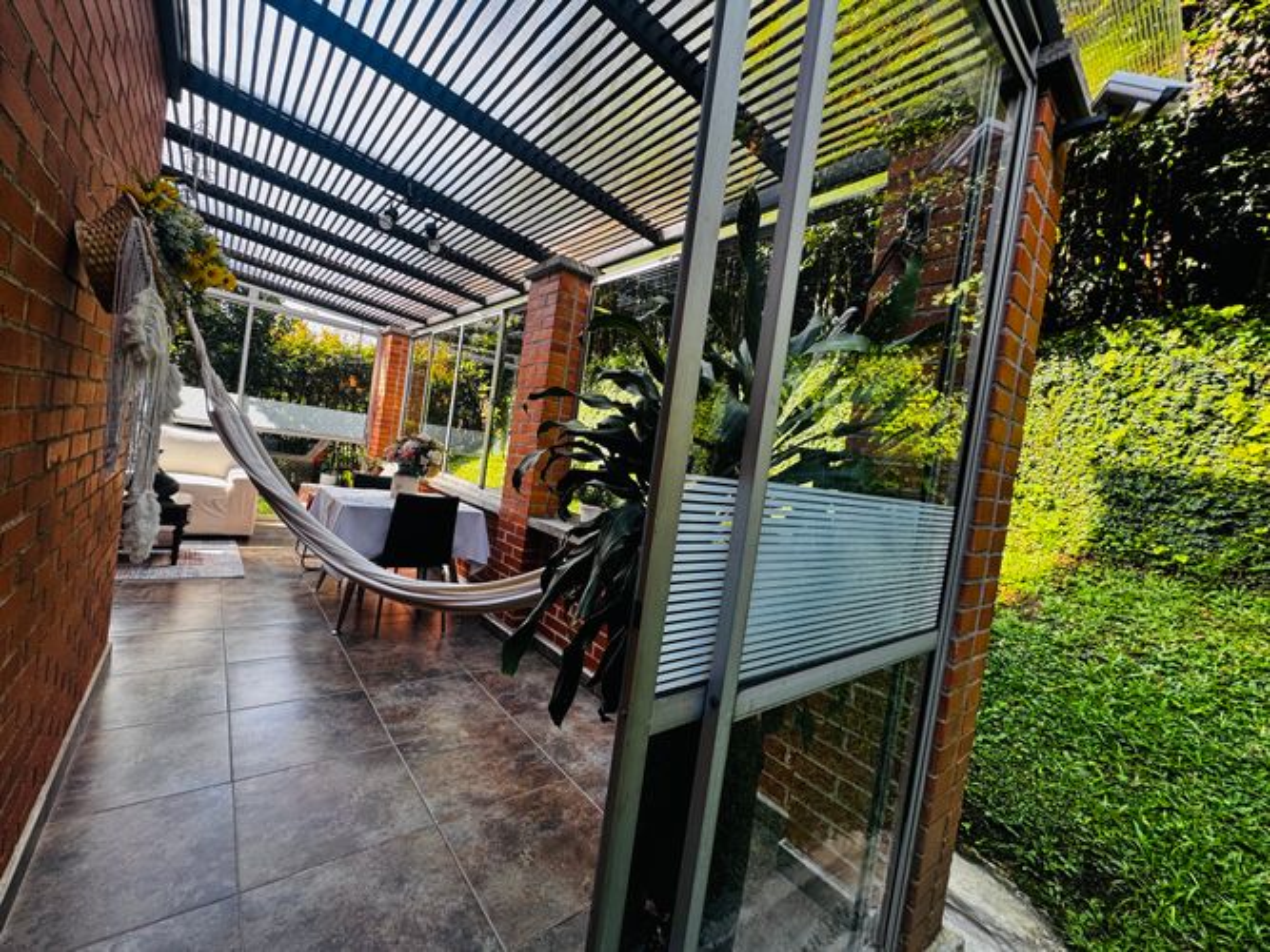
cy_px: 476
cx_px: 635
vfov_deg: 85.7
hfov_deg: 102.1
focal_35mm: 14
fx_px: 514
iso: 40
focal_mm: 2.22
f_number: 2.2
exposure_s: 1/117
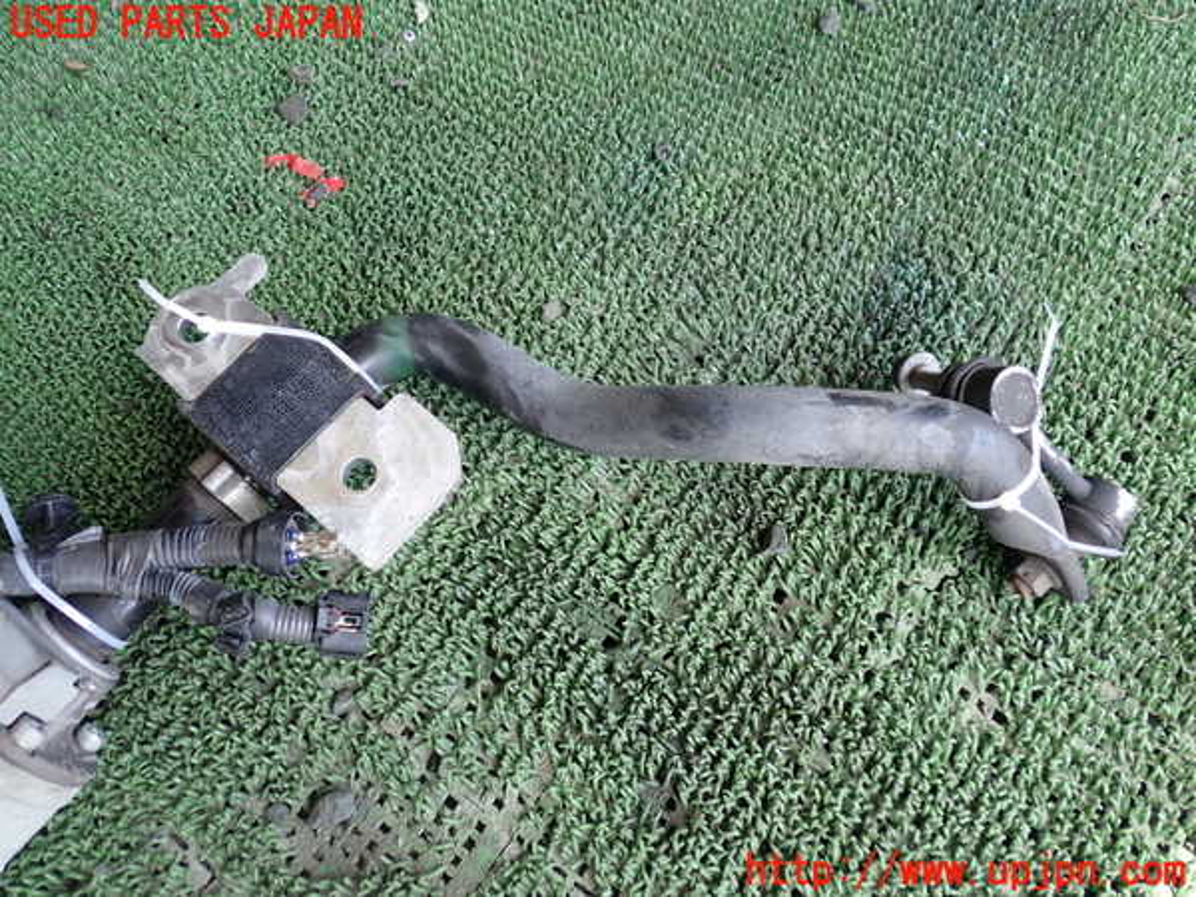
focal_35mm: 30
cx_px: 598
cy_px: 448
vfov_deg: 46.8
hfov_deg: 60.0
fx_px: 1037
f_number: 2.3
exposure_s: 1/125
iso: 160
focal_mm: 5.4
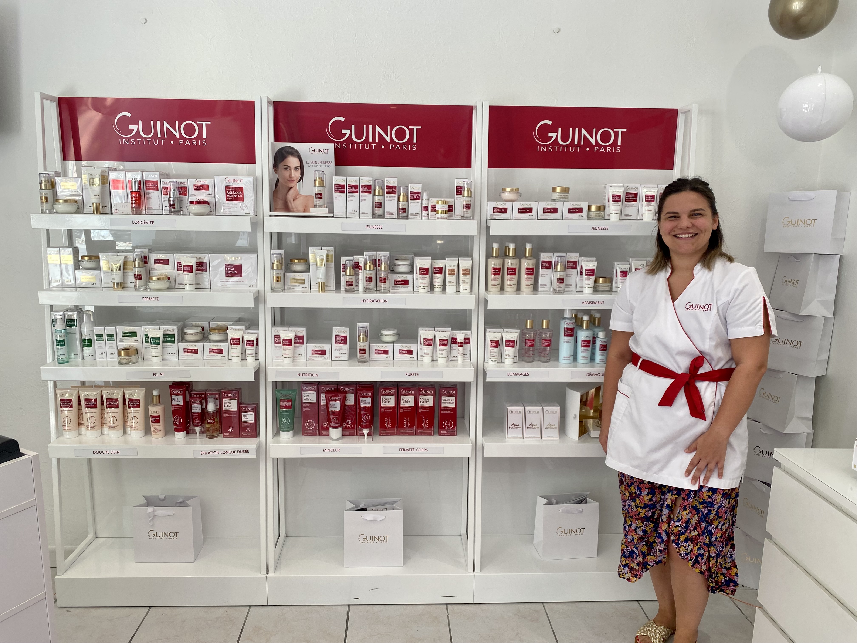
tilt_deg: -10.7
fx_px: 644
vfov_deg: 53.1
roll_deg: -0.2
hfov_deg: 67.3
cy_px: 322
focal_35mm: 26
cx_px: 428
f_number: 1.8
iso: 40
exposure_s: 1/122
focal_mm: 4.25
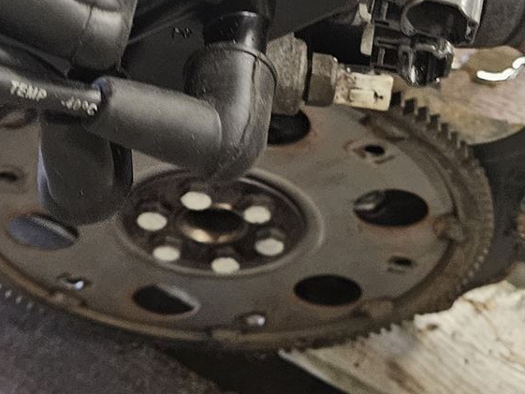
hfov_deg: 23.2
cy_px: -114
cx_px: 332
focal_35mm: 84
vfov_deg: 16.6
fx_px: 1274
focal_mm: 5.4
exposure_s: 1/33
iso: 640
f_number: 1.8
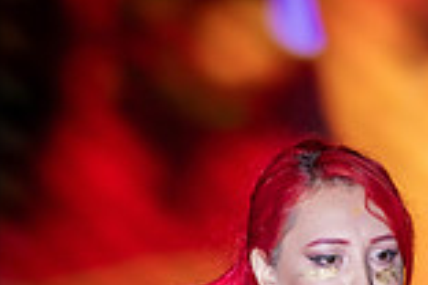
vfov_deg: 2.4
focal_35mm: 576
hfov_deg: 3.6
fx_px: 6847
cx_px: 359
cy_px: 562
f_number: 2.8
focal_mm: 200
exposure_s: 1/400
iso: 1250
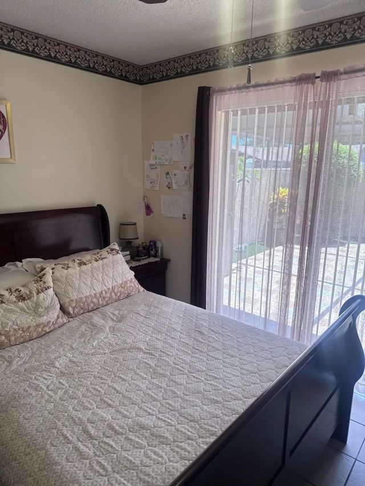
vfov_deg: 71.6
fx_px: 337
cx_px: 182
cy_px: 243
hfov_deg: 56.8
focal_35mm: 24
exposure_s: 1/120
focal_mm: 6.76
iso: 64
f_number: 1.78
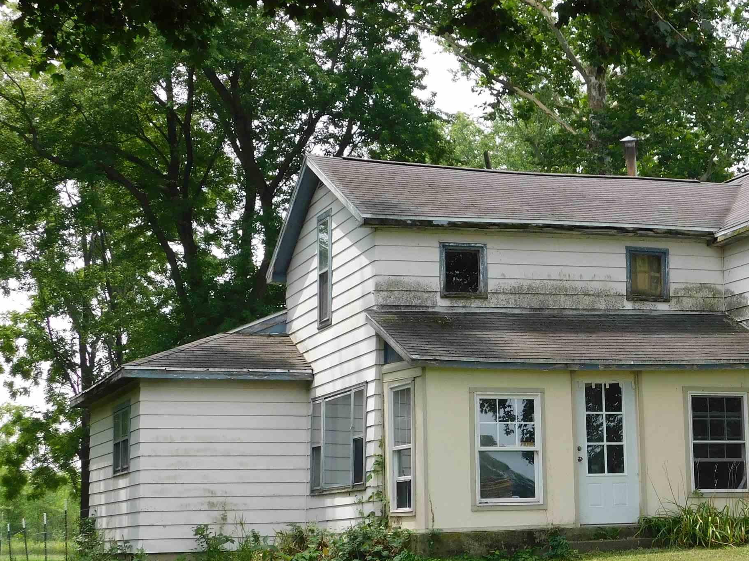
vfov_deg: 19.3
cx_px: 579
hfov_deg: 25.3
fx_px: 1644
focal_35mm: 76
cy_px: 351
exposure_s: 1/500
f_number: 3.7
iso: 125
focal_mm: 8
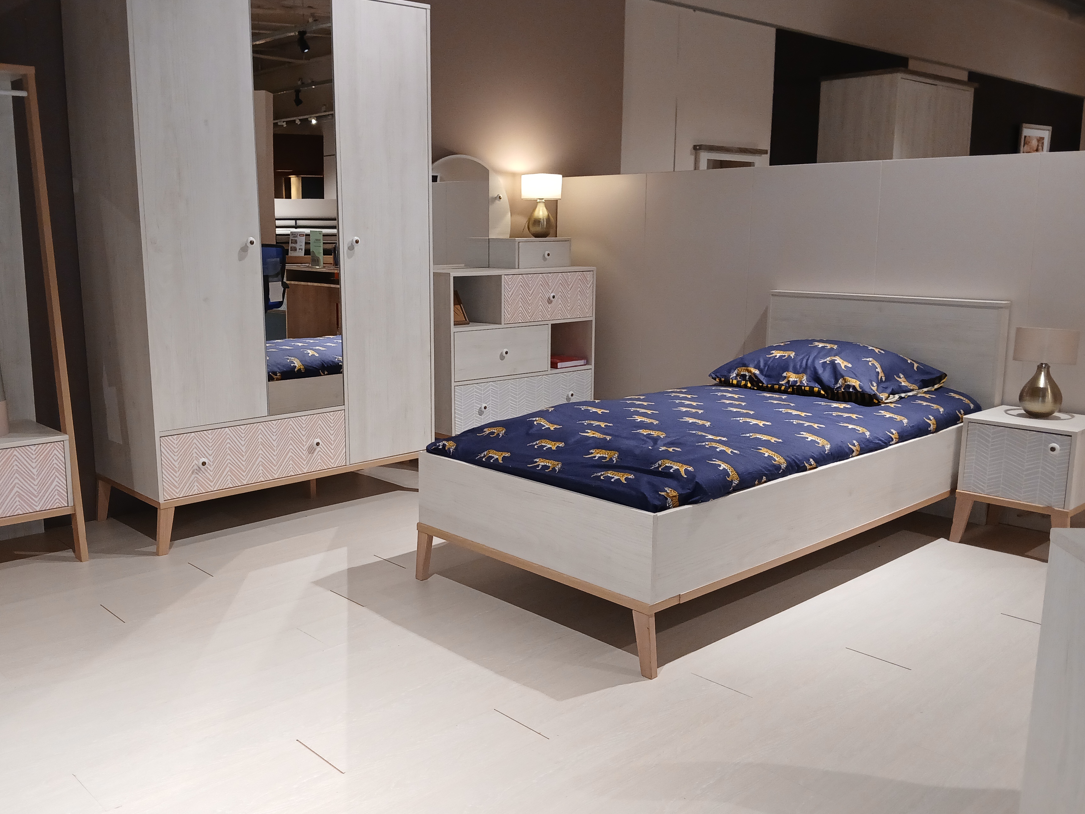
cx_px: 463
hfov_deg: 58.1
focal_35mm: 31
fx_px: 972
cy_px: 400
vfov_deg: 45.4
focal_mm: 3.98
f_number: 1.8
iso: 200
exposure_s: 1/50
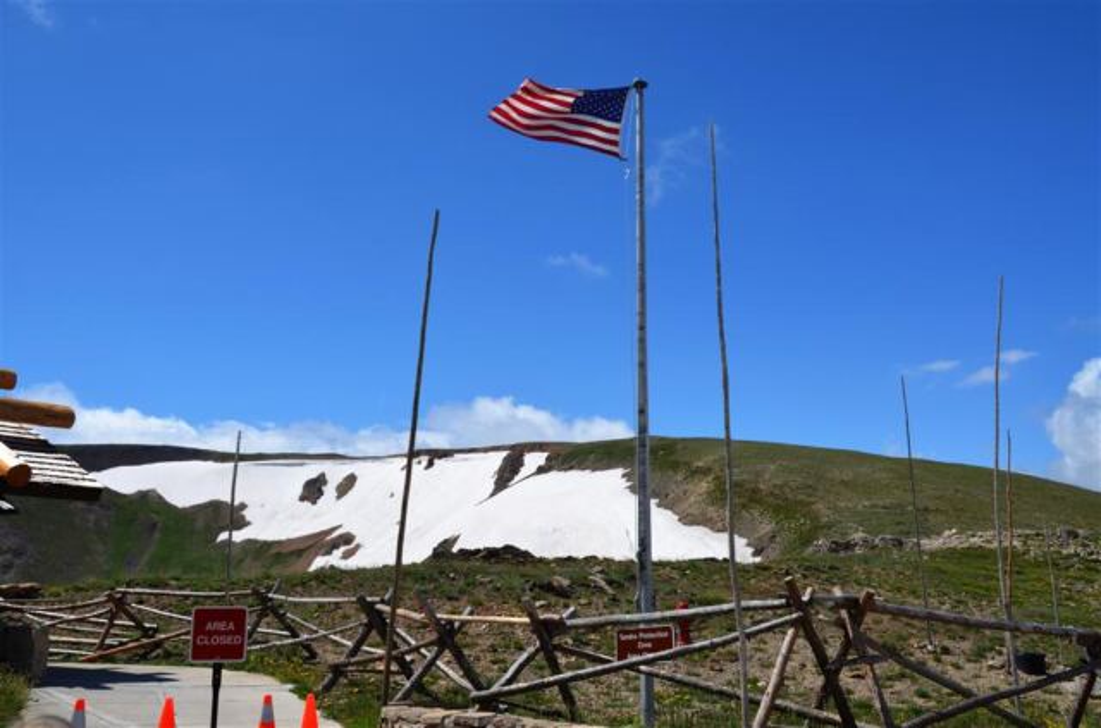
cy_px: 364
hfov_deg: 53.3
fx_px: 1098
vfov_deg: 36.7
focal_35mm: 36
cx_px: 550
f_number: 10
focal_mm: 24
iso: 100
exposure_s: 1/400
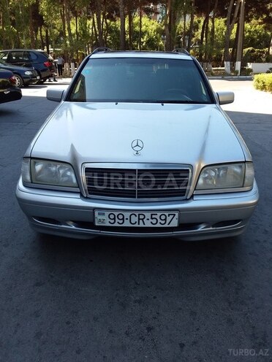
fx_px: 325
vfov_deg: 58.4
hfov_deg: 45.4
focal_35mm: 31
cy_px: 181
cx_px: 136
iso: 40
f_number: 2.2
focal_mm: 3.3
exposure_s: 1/268
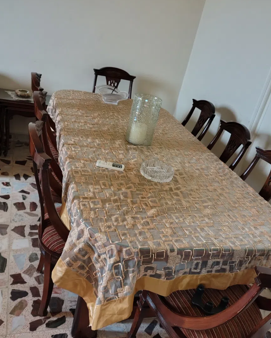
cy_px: 173
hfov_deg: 47.1
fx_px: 311
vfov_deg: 57.2
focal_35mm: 31
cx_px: 140
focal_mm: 4.71
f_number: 1.7
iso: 2117
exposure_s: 1/50.1
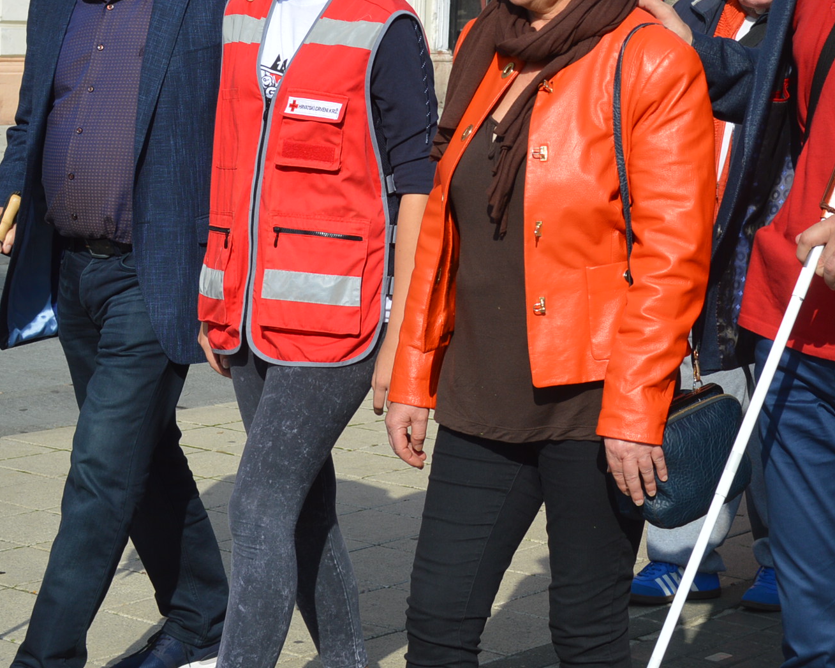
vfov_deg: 15.7
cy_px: 74
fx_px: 2397
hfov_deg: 19.6
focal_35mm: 97
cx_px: 619
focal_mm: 30
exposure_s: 1/320
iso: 100
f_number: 8
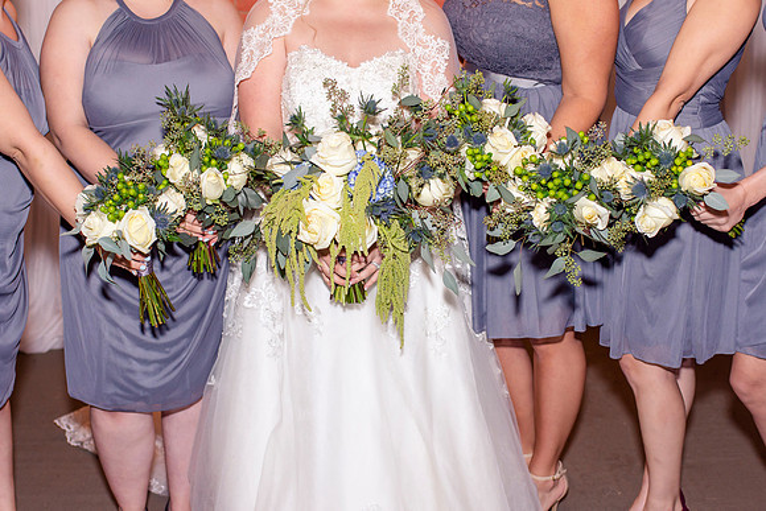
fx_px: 1117
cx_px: 383
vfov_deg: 25.8
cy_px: 256
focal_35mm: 52
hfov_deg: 37.8
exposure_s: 1/250
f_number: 2.8
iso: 250
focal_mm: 35
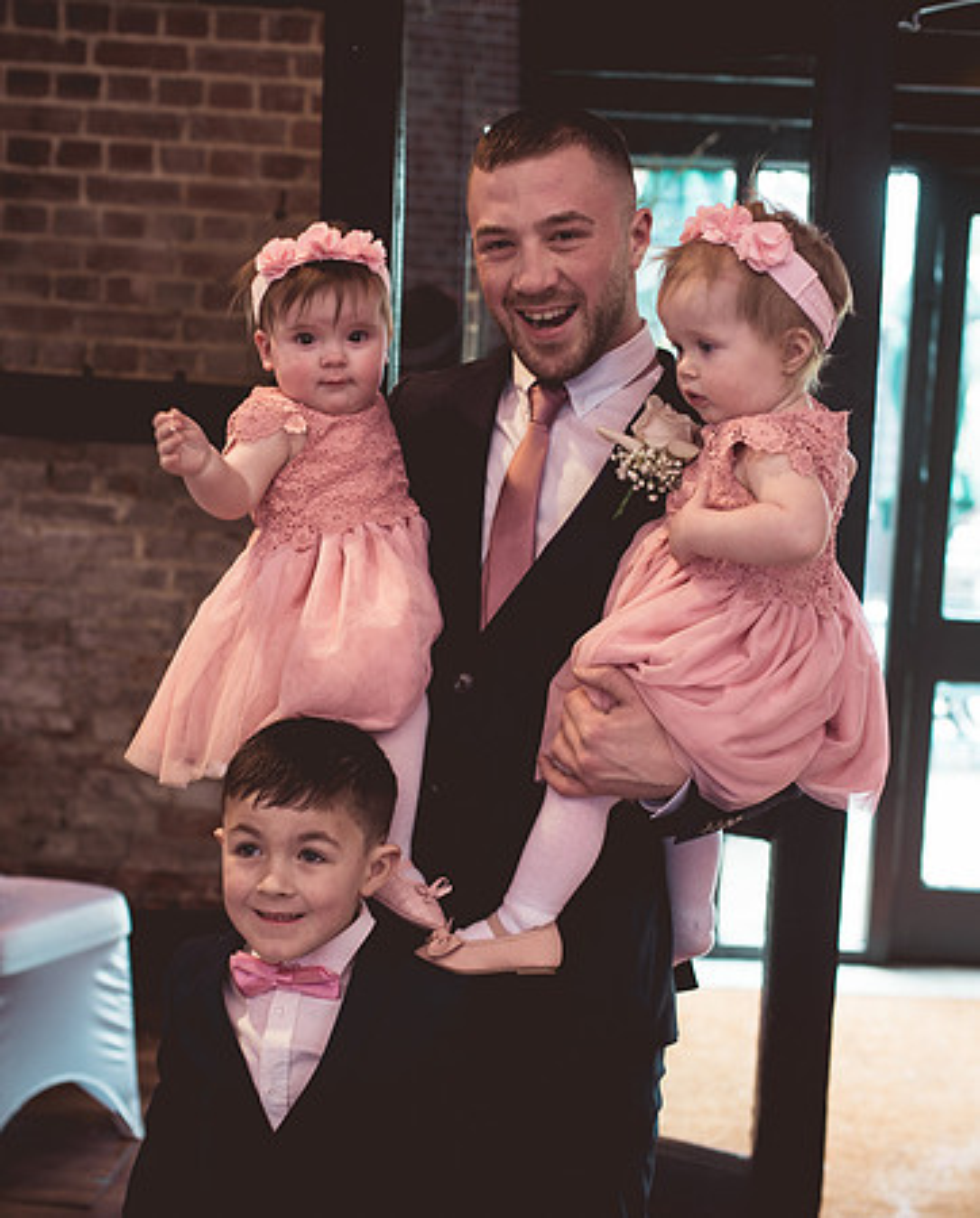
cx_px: 495
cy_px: 609
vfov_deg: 37.8
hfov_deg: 30.8
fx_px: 1778
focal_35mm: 49
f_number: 2.5
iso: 400
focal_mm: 35
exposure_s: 1/100
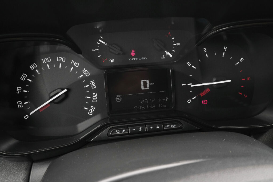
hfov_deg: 61.9
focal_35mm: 30
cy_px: 91
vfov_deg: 43.6
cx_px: 136
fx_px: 228
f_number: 9
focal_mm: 19.7
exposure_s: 1/250
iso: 2000
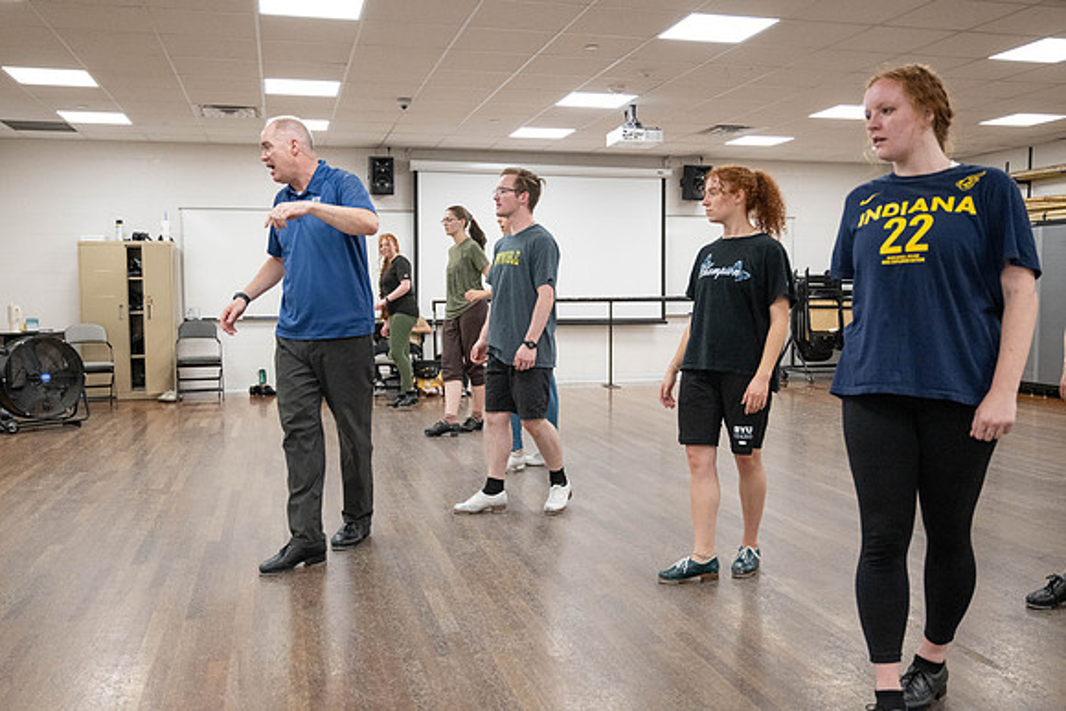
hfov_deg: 55.8
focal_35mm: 34
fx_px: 1007
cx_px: 533
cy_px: 356
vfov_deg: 38.9
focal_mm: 34
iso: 3200
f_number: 4
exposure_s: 1/640
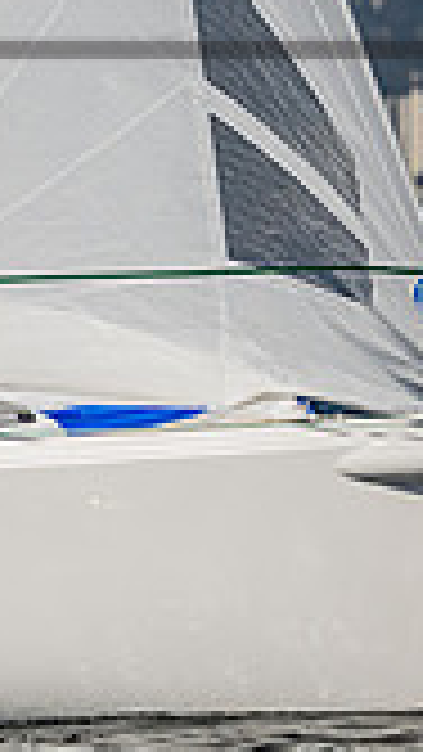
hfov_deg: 1.8
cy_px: 155
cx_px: -846
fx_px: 13632
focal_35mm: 684
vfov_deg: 3.2
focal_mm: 185
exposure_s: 1/8000
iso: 400
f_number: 5
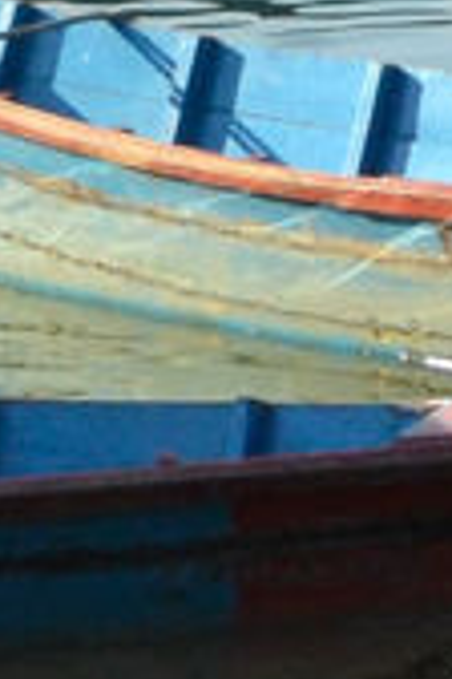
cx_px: 1251
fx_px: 14764
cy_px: 42
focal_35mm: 784
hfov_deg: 1.7
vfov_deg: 2.6
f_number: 10
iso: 800
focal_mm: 44
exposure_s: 1/800
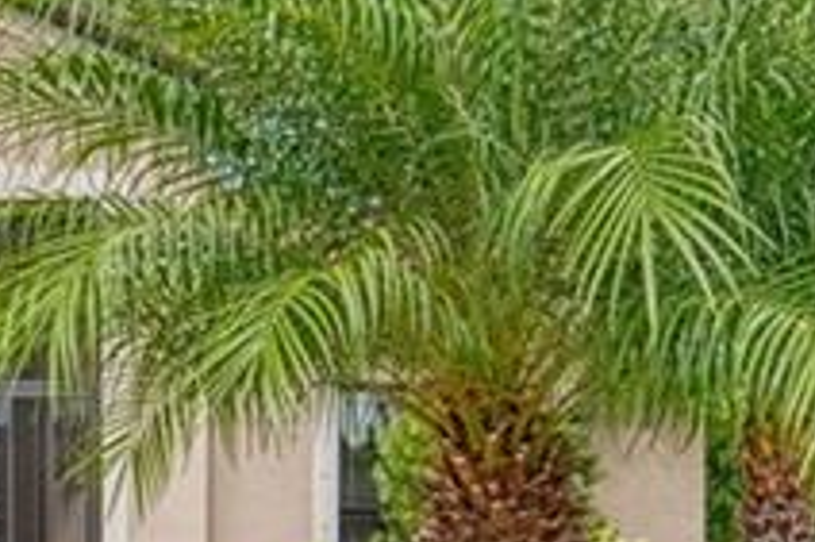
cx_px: -273
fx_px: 1968
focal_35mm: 87
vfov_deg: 15.4
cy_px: 536
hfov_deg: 21.0
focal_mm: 18
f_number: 7.1
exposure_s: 1/640
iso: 320
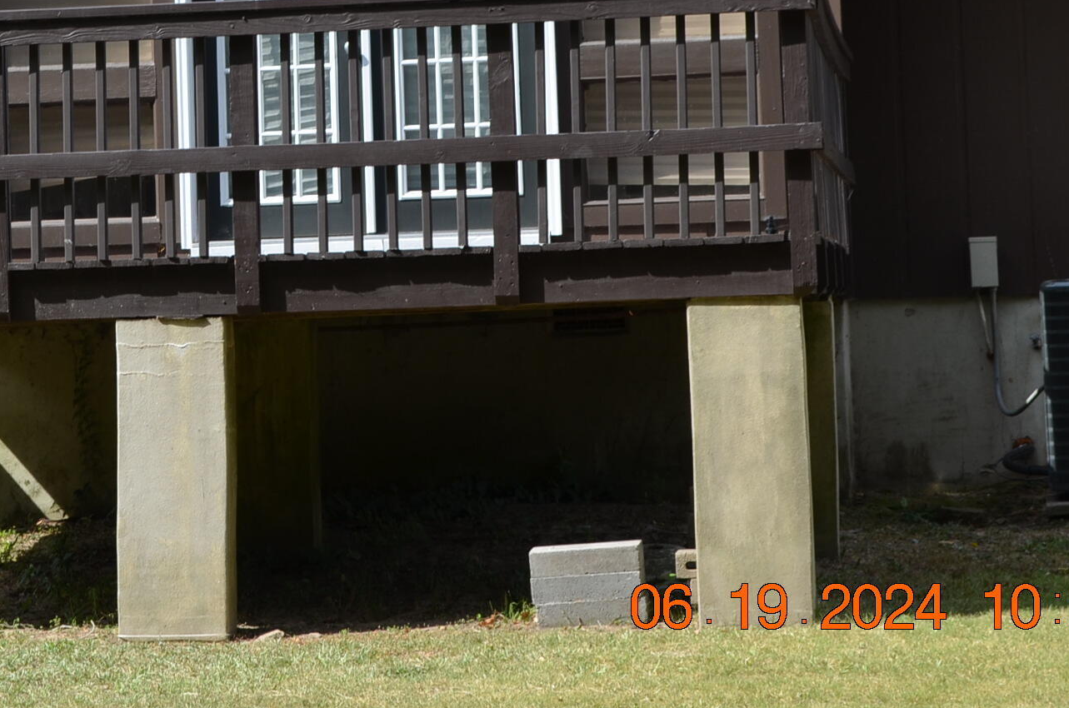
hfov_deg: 16.9
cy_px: 30
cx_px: 305
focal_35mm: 121
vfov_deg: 11.2
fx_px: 3586
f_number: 8
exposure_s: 1/250
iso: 160
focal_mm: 42
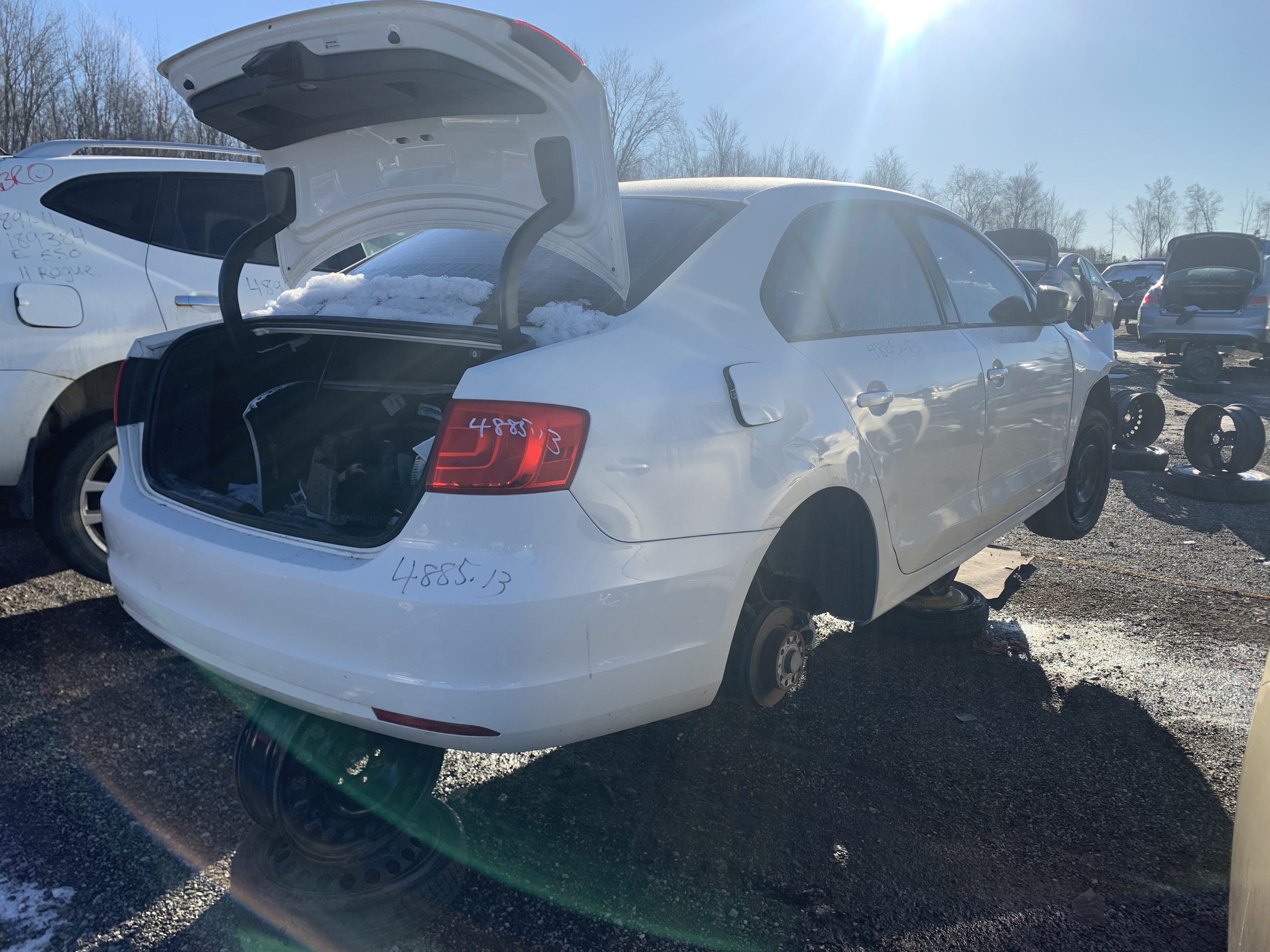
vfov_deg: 53.1
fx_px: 954
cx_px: 635
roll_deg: +1.3
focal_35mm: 26
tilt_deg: -12.7
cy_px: 476
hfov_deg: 67.3
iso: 25
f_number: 1.8
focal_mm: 4.25
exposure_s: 1/1350
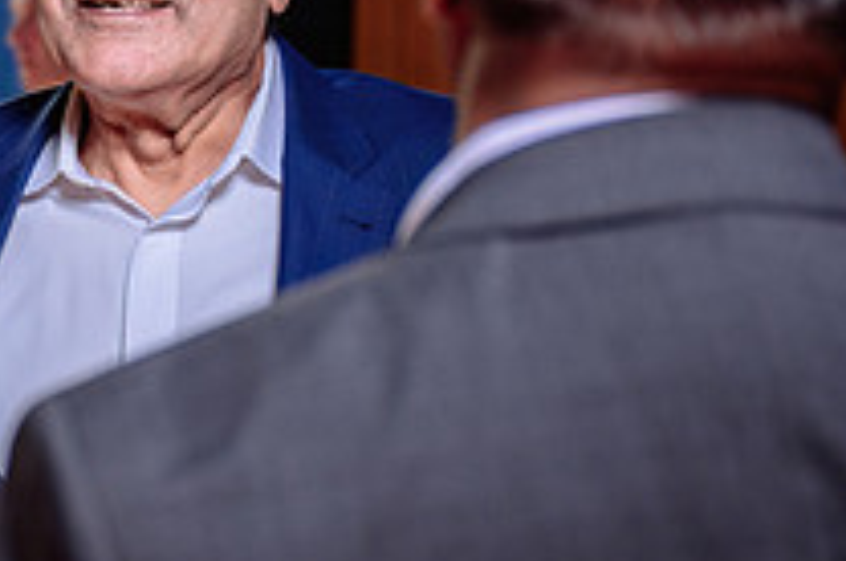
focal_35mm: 134
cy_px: 258
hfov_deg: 14.5
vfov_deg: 10.2
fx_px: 3144
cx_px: -340
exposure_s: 1/125
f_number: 2.8
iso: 500
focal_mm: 42
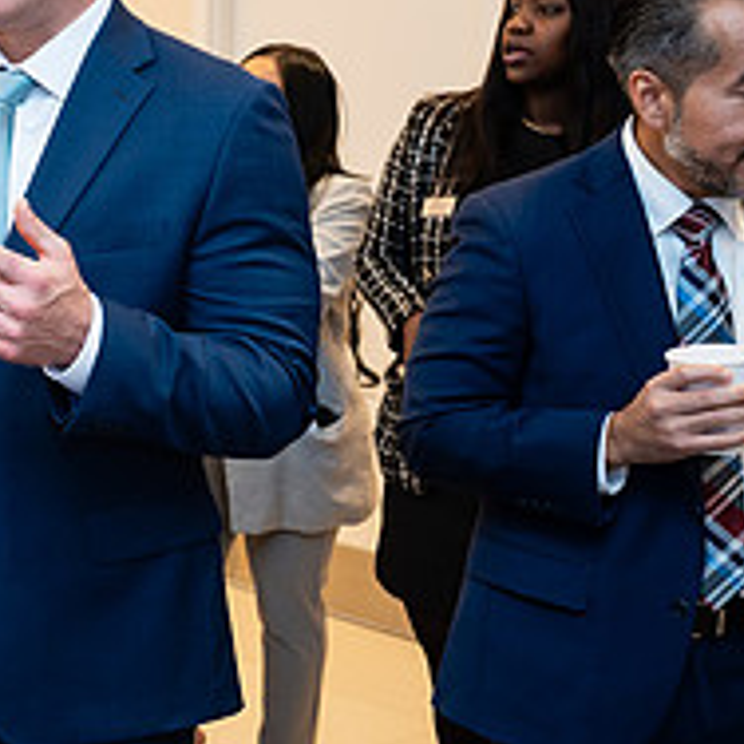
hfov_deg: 20.5
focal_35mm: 76
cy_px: 303
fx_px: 1848
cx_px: -257
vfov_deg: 22.7
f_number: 3.2
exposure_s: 1/160
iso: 320
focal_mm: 27.5
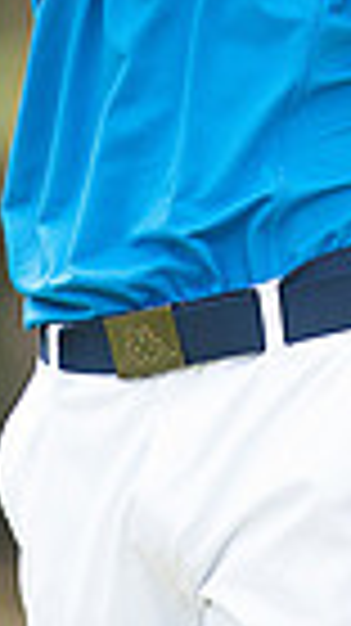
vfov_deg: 2.1
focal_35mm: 1014
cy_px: -374
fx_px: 16808
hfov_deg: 1.2
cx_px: 90
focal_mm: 300
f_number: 4
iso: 400
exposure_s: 1/1600
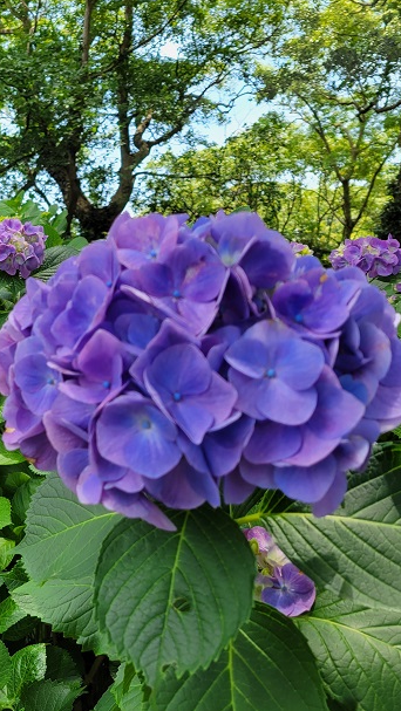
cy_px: 354
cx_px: -21
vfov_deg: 52.8
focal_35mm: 38
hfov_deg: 28.8
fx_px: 717
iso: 40
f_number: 1.8
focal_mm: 5.4
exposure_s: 1/452
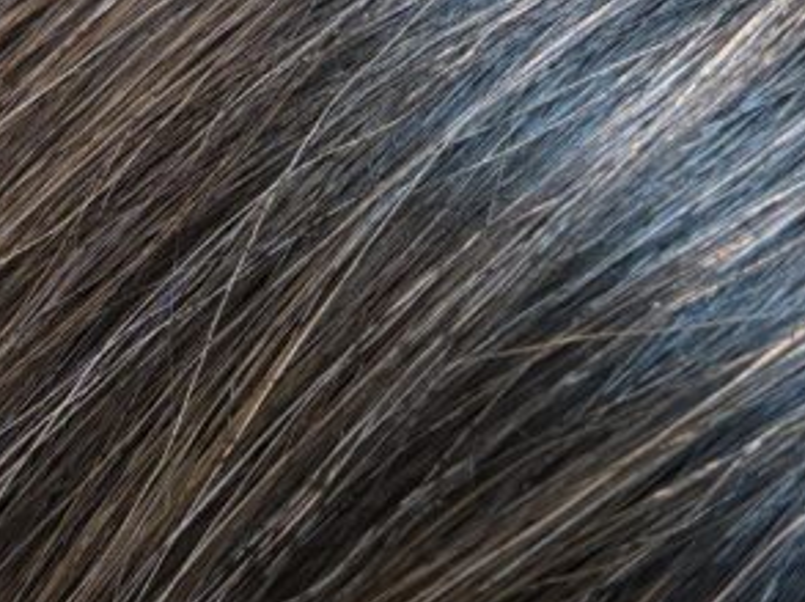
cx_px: 190
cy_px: 280
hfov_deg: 21.4
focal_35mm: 91
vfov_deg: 16.2
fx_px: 2114
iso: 250
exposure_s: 1/50
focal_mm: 5.96
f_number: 1.6
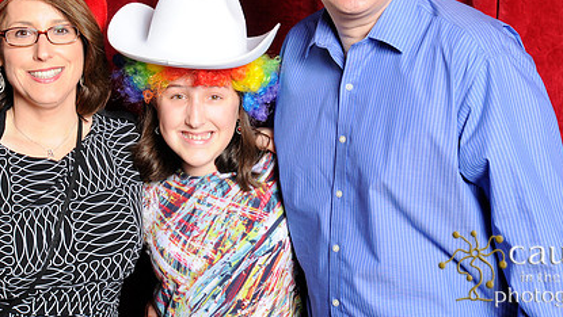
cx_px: 240
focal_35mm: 77
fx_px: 1146
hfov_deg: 27.6
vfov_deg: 15.7
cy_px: 58
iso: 400
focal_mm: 35
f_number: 8
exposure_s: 1/60
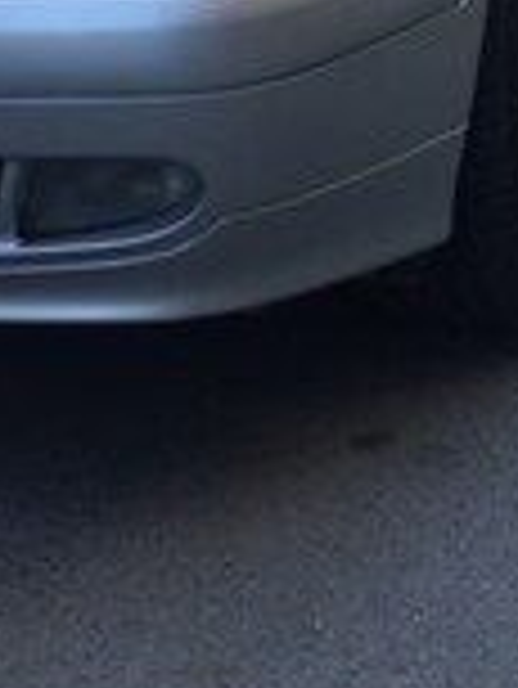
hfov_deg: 15.5
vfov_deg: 19.1
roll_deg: +1.8
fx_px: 1873
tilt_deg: -4.5
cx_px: 523
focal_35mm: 94
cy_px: -234
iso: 32
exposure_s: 1/363
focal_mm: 4.15
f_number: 2.2
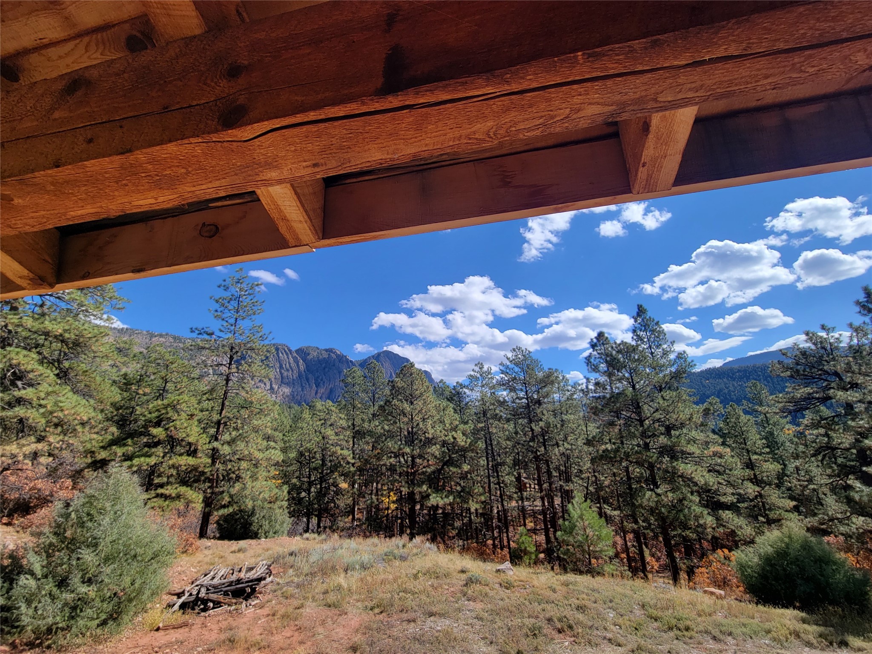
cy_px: 327
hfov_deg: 106.2
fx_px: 327
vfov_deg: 89.9
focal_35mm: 13
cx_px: 436
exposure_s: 1/1142
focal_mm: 2.2
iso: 50
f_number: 2.2
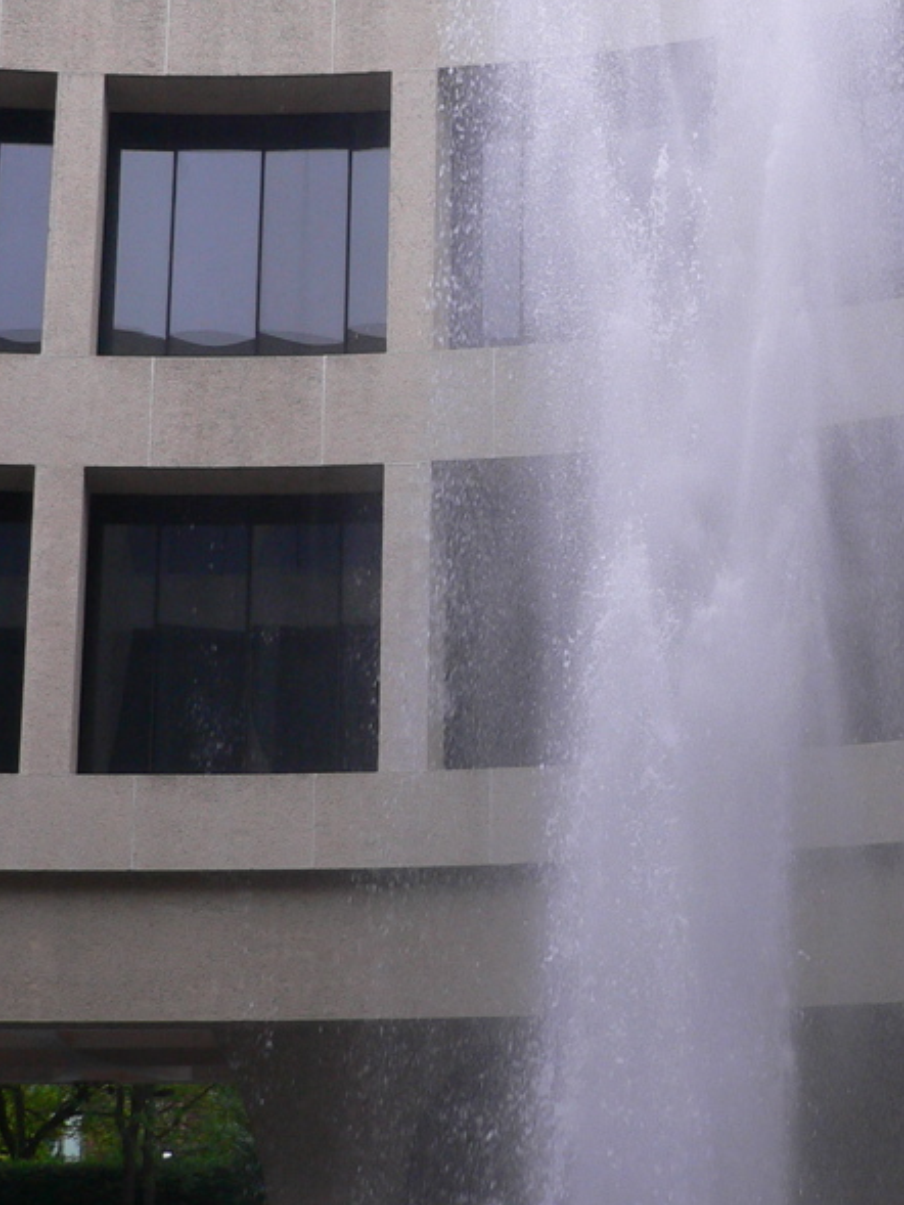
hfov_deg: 19.2
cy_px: 378
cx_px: 724
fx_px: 2645
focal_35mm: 76
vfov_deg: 25.5
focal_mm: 5.8
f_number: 2.8
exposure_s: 1/250
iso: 80
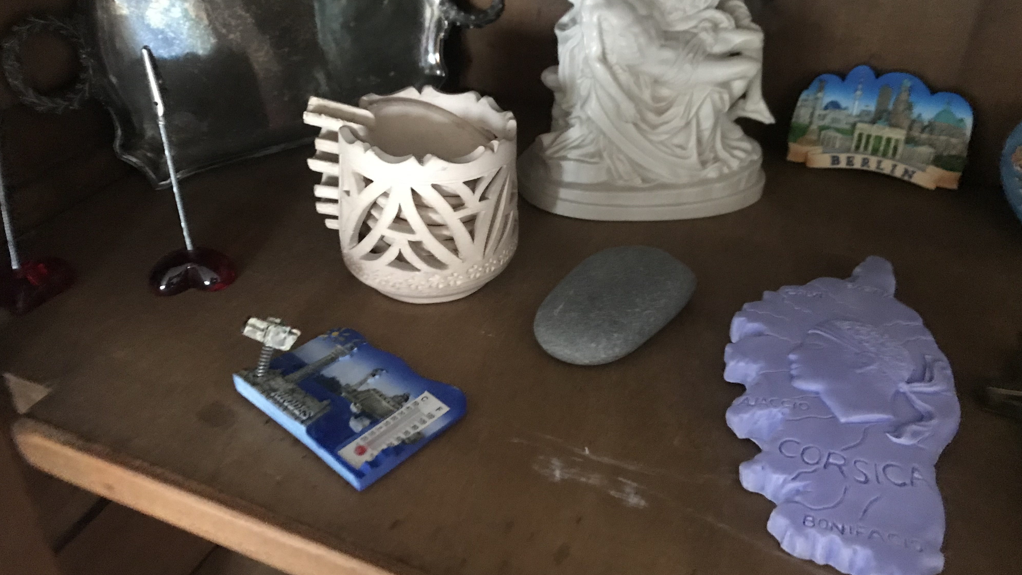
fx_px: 840
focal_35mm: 31
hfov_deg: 62.6
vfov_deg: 37.5
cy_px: 213
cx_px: 514
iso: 160
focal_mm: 3.99
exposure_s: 1/4
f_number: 1.8
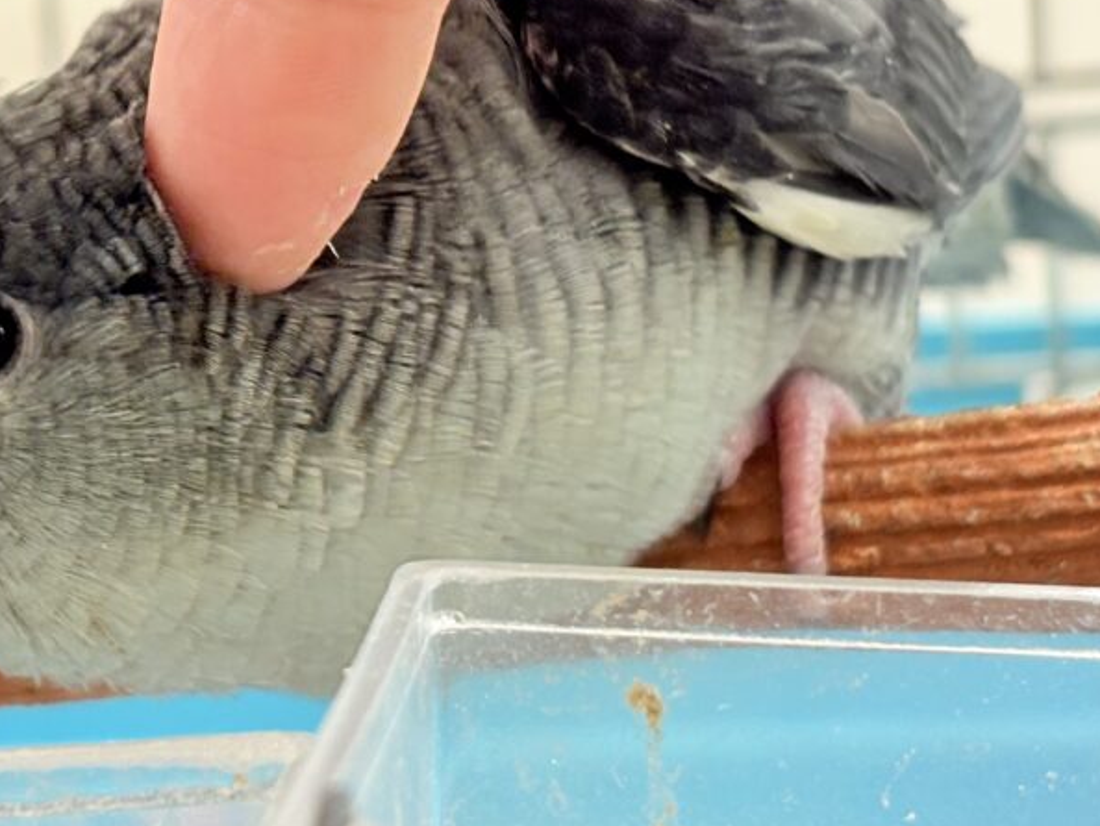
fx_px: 3338
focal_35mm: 105
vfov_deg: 14.0
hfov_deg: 18.5
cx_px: 204
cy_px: 183
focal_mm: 5.96
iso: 100
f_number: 1.6
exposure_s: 1/50
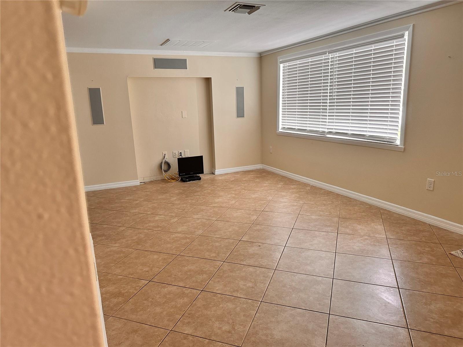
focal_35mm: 24
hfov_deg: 71.6
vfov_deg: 56.8
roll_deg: +1.3
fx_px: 321
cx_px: 232
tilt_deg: -11.5
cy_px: 174
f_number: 1.78
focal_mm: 6.86
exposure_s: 1/88
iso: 250
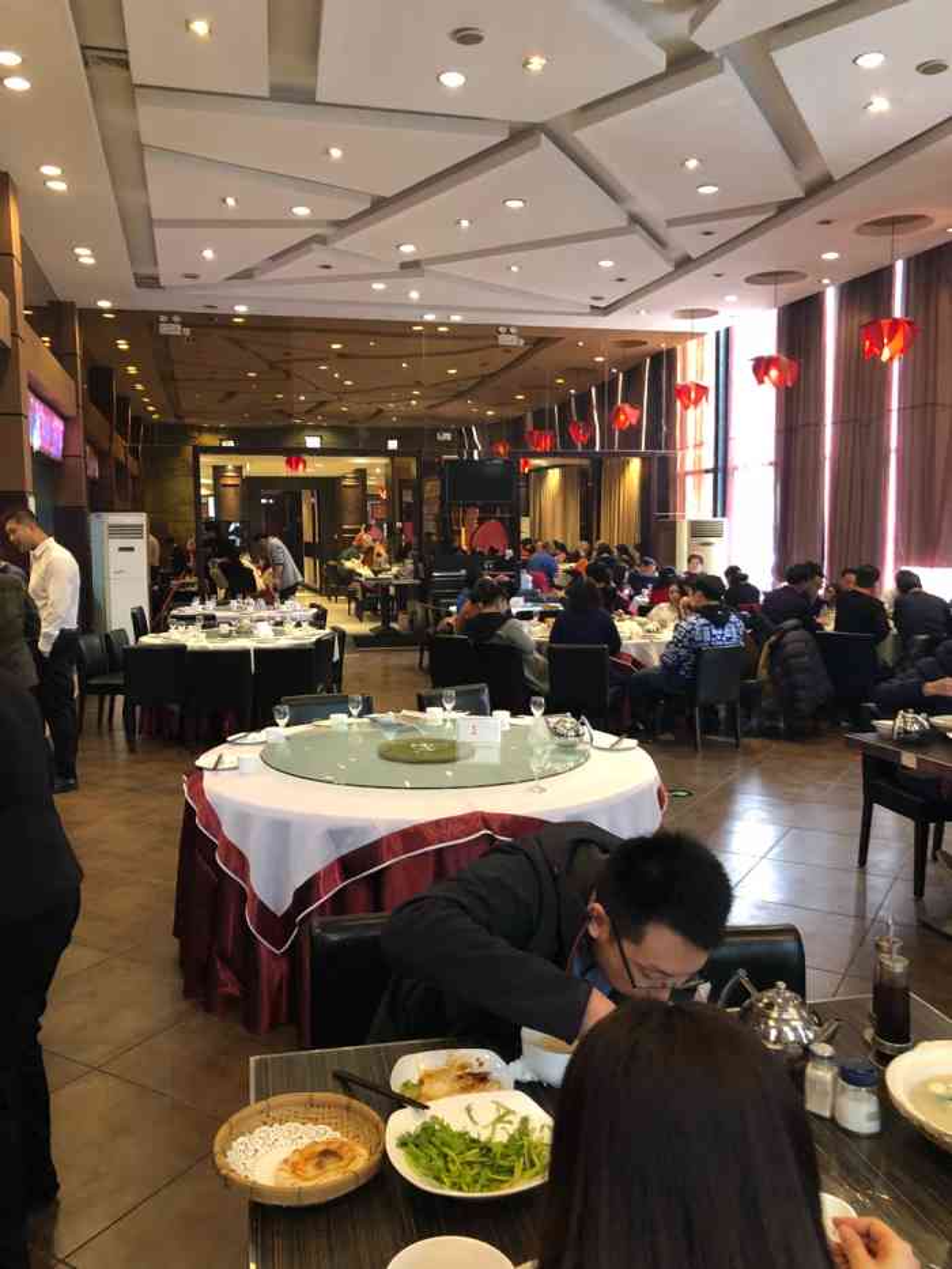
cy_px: 634
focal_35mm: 28
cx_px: 476
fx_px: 1026
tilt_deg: -5.4
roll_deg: +0.9
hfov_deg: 49.8
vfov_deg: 63.4
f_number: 1.8
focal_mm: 4
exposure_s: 1/17
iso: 100
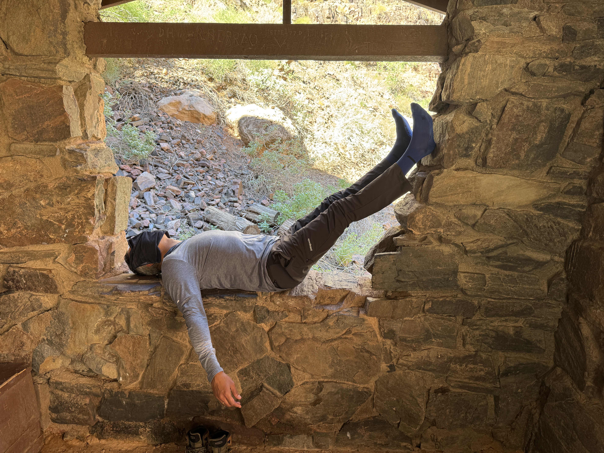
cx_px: 302
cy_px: 226
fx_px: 419
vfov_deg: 56.8
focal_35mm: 24
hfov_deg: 71.6
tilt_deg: -9.1
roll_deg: -0.6
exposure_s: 1/121
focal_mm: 6.76
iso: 80
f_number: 1.78
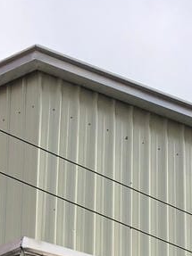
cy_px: 529
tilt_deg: +22.7
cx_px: 99
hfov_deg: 9.5
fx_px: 1155
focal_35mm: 156
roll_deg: -1.0
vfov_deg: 11.3
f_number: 1.8
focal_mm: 3.99
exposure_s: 1/979
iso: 20
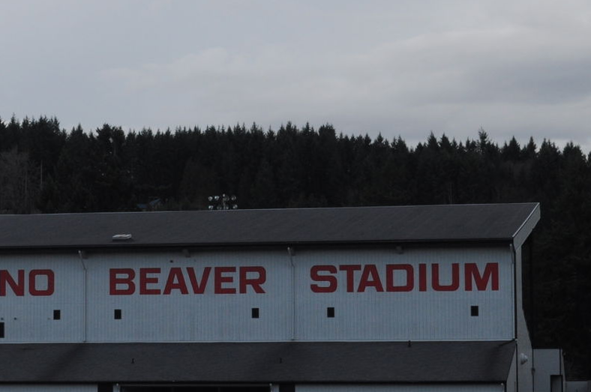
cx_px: 190
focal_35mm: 117
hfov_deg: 17.5
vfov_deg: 11.7
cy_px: 188
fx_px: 1918
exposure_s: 1/250
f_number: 8
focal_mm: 32
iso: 500
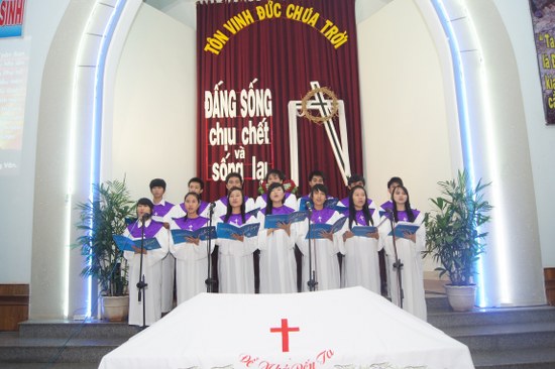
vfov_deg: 47.9
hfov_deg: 67.4
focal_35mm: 27
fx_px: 416
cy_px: 184
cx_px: 278
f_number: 3.5
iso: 800
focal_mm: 18
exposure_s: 1/60
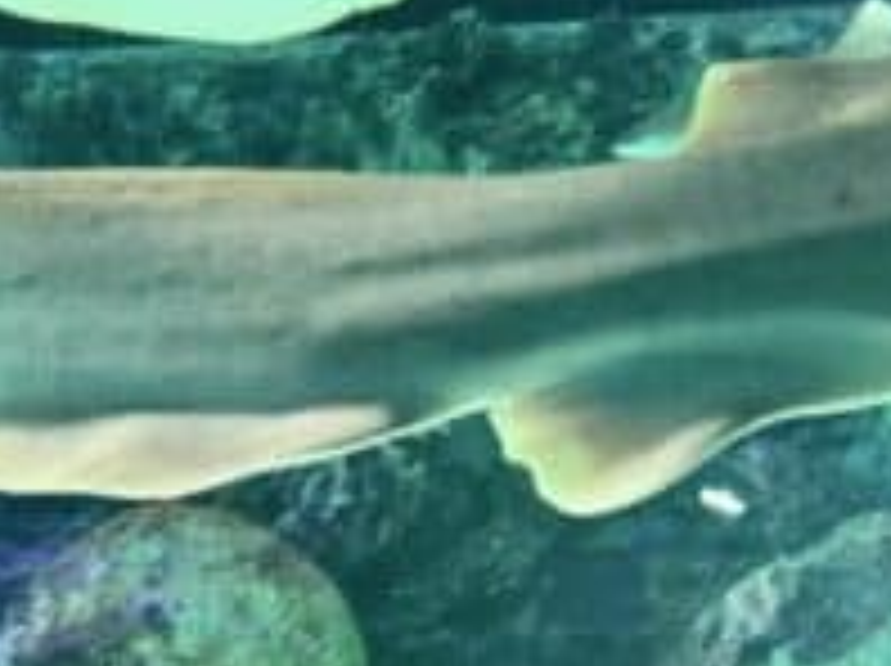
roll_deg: +4.9
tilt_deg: +15.4
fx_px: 2597
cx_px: 846
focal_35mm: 101
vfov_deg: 14.3
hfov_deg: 19.0
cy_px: -86
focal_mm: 4.25
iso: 125
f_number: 1.8
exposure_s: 1/60
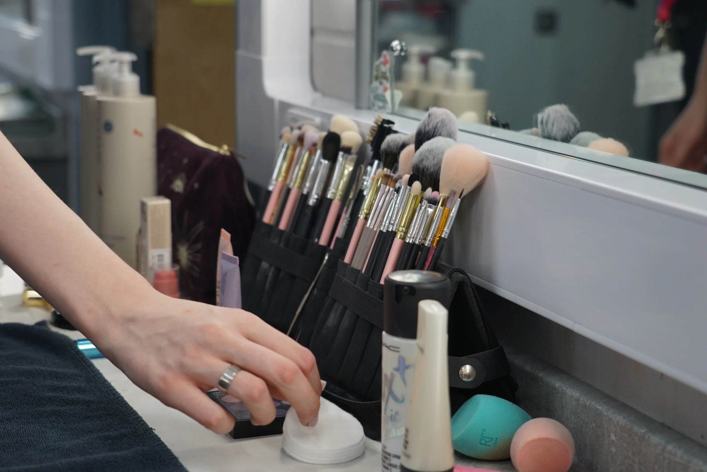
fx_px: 1159
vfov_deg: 23.0
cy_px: 236
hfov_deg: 33.9
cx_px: 354
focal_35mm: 59
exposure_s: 1/160
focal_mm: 59
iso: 1000
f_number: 5
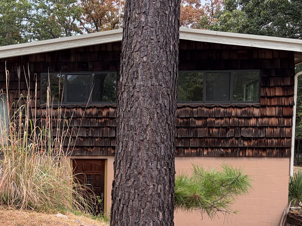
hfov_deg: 33.6
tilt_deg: -1.9
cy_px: 161
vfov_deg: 26.8
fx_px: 471
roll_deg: +0.3
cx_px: 29
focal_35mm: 54
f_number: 1.6
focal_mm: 5.96
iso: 50
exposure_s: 1/367
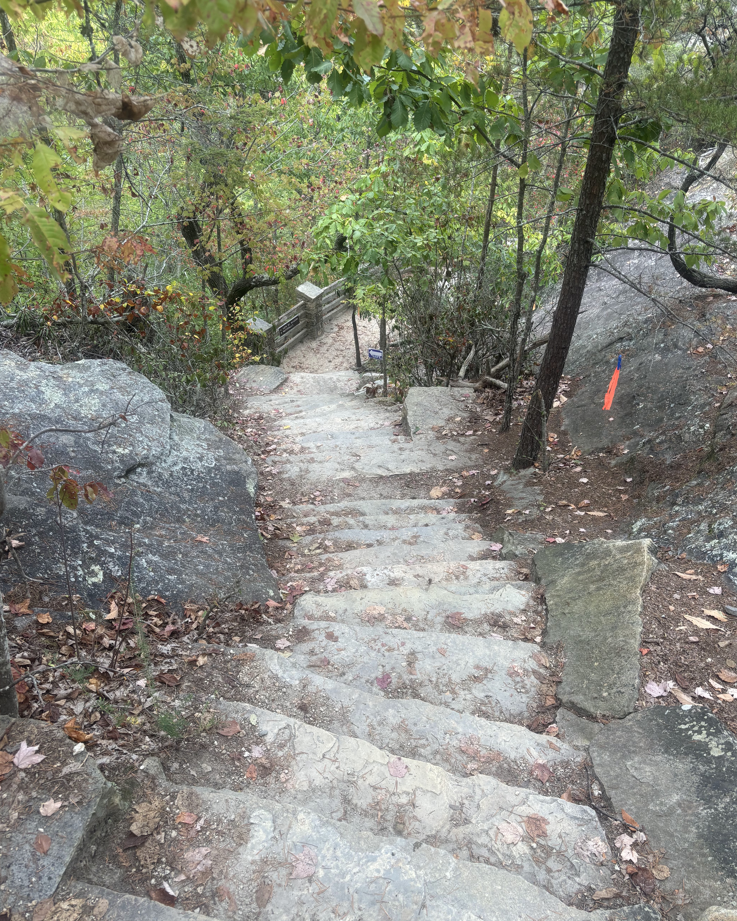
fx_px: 763
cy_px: 461
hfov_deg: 51.5
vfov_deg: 62.2
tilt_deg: -37.7
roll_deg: -1.6
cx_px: 375
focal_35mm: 28
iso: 50
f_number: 1.6
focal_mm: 5.96
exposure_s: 1/268
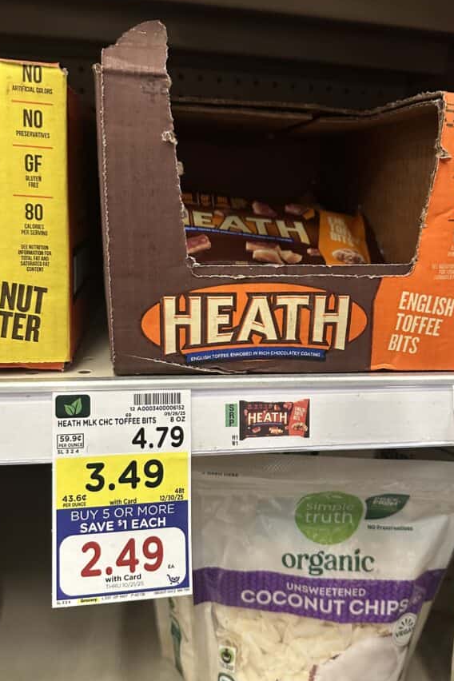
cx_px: 256
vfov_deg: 61.9
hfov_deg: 43.5
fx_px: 567
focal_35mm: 30
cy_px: 350
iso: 400
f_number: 1.78
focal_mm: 6.86
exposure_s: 1/60
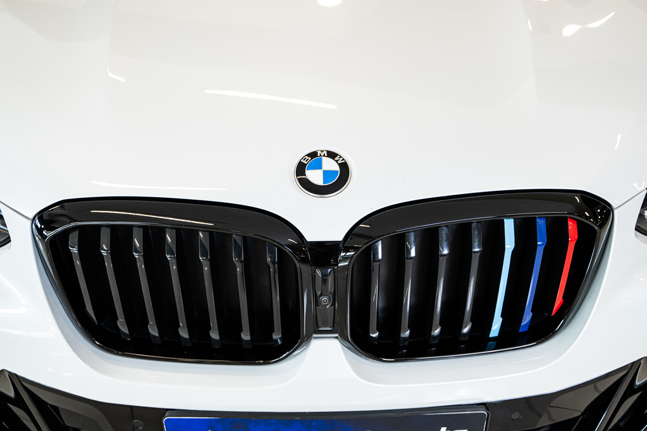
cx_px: 324
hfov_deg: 49.6
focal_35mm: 39
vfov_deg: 34.2
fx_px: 701
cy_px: 216
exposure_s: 1/125
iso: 500
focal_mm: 39
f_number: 3.5
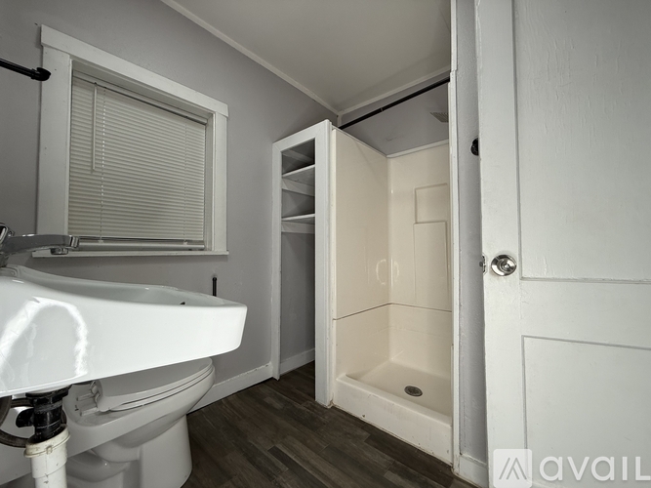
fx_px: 263
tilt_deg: +1.7
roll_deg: -0.4
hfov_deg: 102.1
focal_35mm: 14
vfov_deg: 85.7
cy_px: 244
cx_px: 326
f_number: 2.2
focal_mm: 2.22
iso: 64
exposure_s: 1/120
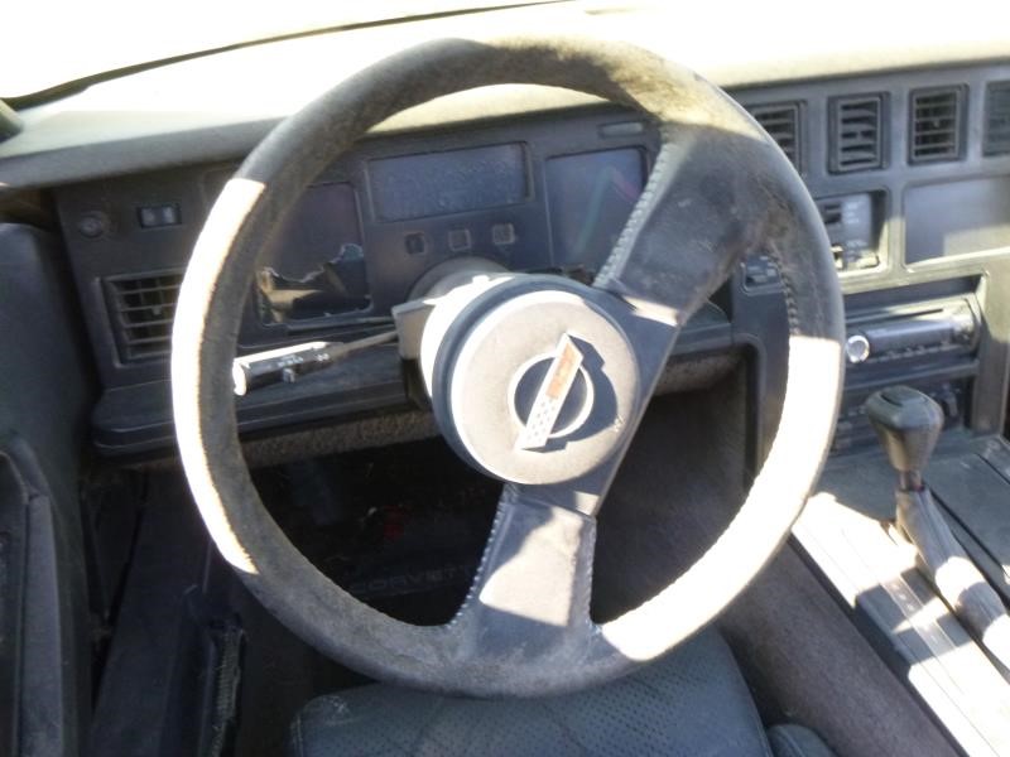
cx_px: 505
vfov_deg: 54.9
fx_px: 729
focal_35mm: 25
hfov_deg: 69.4
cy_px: 378
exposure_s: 1/60
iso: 320
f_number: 3.9
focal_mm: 4.5
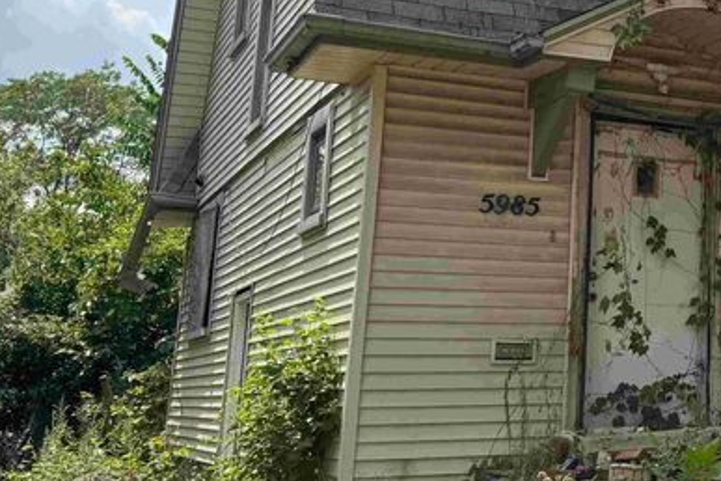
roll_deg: -0.2
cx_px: 837
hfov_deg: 27.3
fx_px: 1322
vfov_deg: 20.4
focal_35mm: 66
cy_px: 108
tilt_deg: +12.9
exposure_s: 1/4950
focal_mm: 6.76
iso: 80
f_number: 1.78
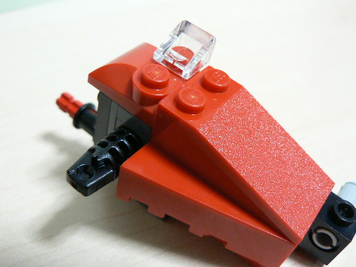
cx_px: 195
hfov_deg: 46.7
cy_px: 137
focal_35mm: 40
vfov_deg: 36.0
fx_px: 411
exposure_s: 1/10
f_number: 2.8
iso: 200
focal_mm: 6
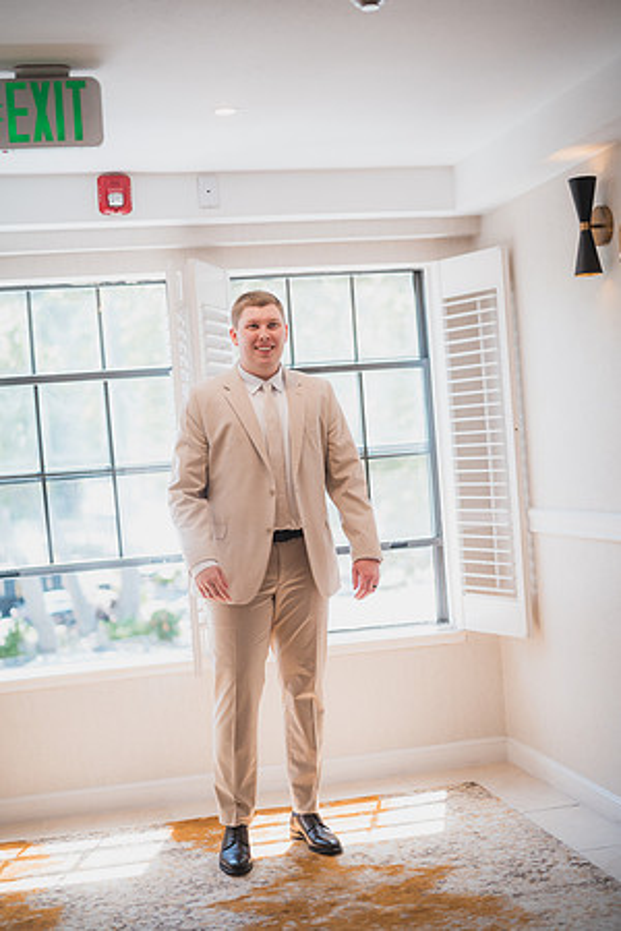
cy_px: 466
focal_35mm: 50
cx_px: 310
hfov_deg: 27.0
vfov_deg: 39.6
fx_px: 1294
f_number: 1.4
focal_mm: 50
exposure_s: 1/1600
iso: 800
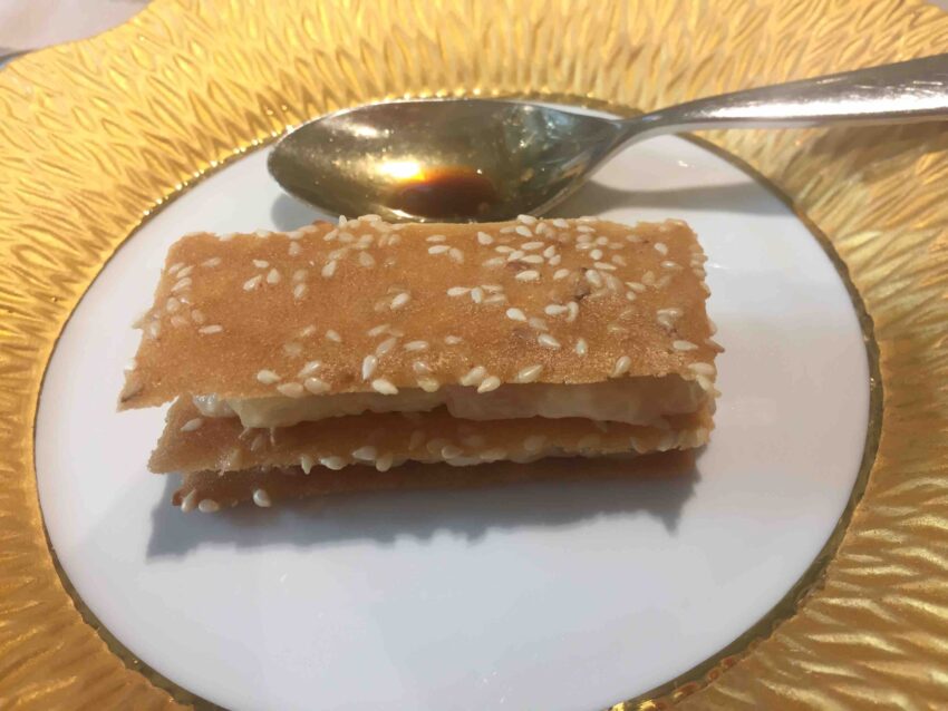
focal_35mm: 29
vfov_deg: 48.2
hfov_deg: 61.6
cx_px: 474
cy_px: 356
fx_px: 794
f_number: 2.2
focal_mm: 4.15
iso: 80
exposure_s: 1/33
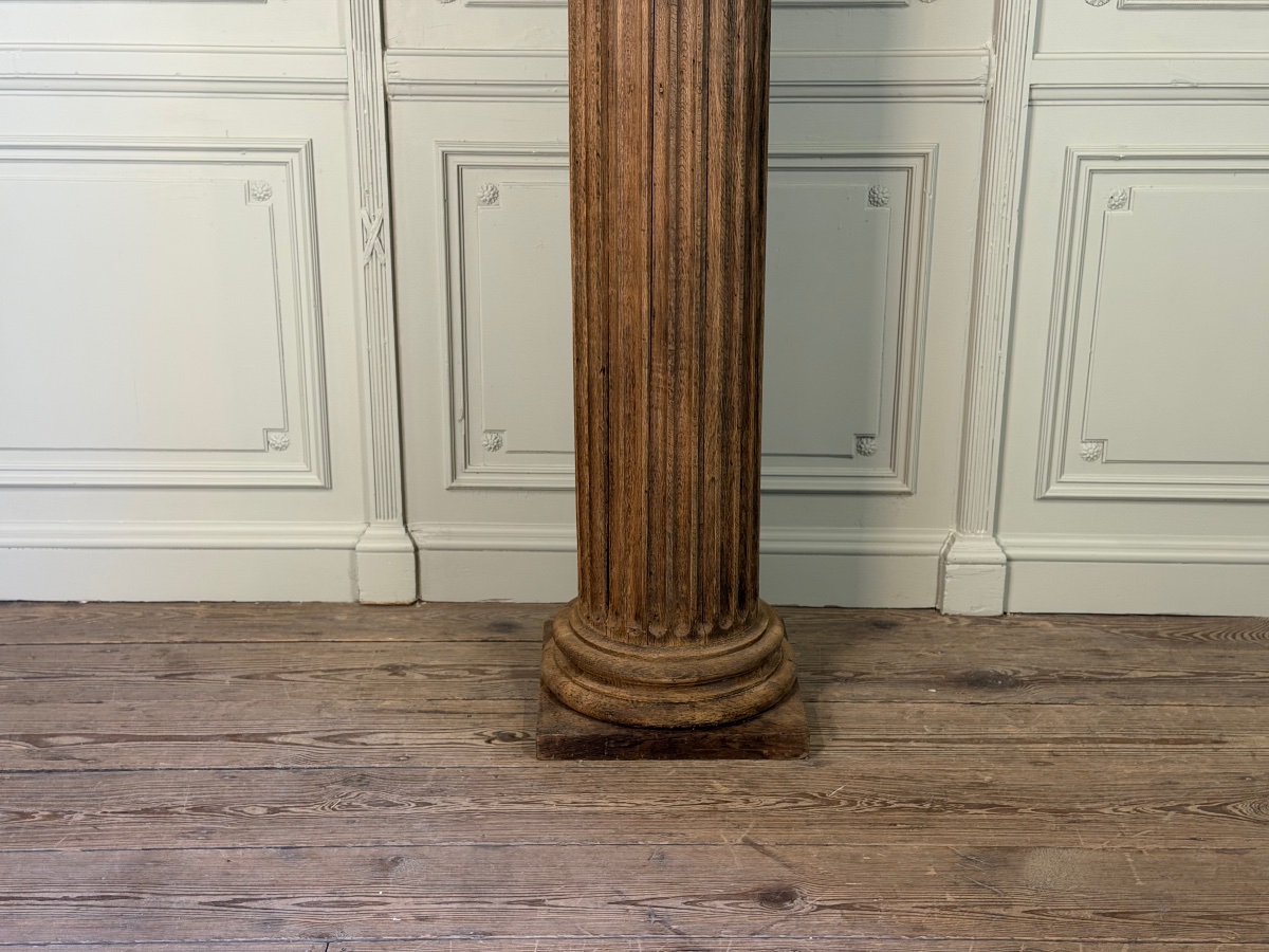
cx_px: 634
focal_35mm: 48
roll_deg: +0.7
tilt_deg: -18.5
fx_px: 1760
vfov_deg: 30.3
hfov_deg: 39.7
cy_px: 476
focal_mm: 6.76
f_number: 1.78
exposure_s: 1/50
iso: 200
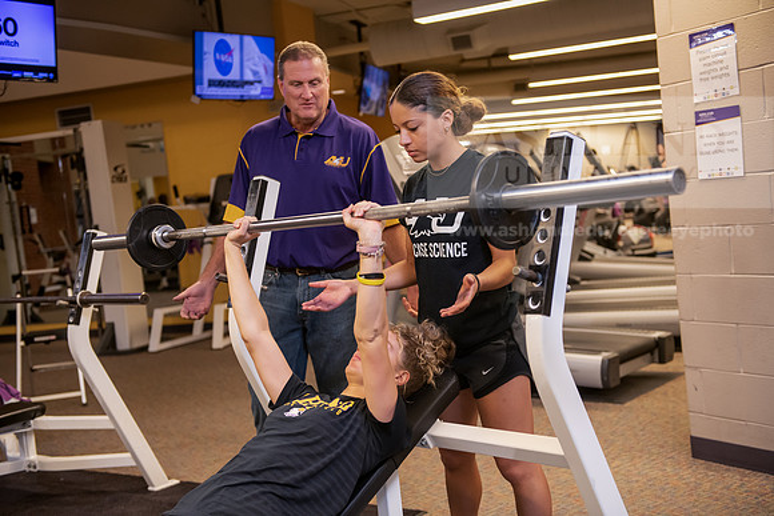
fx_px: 1032
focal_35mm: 48
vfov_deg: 28.1
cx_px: 387
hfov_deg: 41.1
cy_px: 258
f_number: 3.2
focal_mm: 48
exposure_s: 1/200
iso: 1000
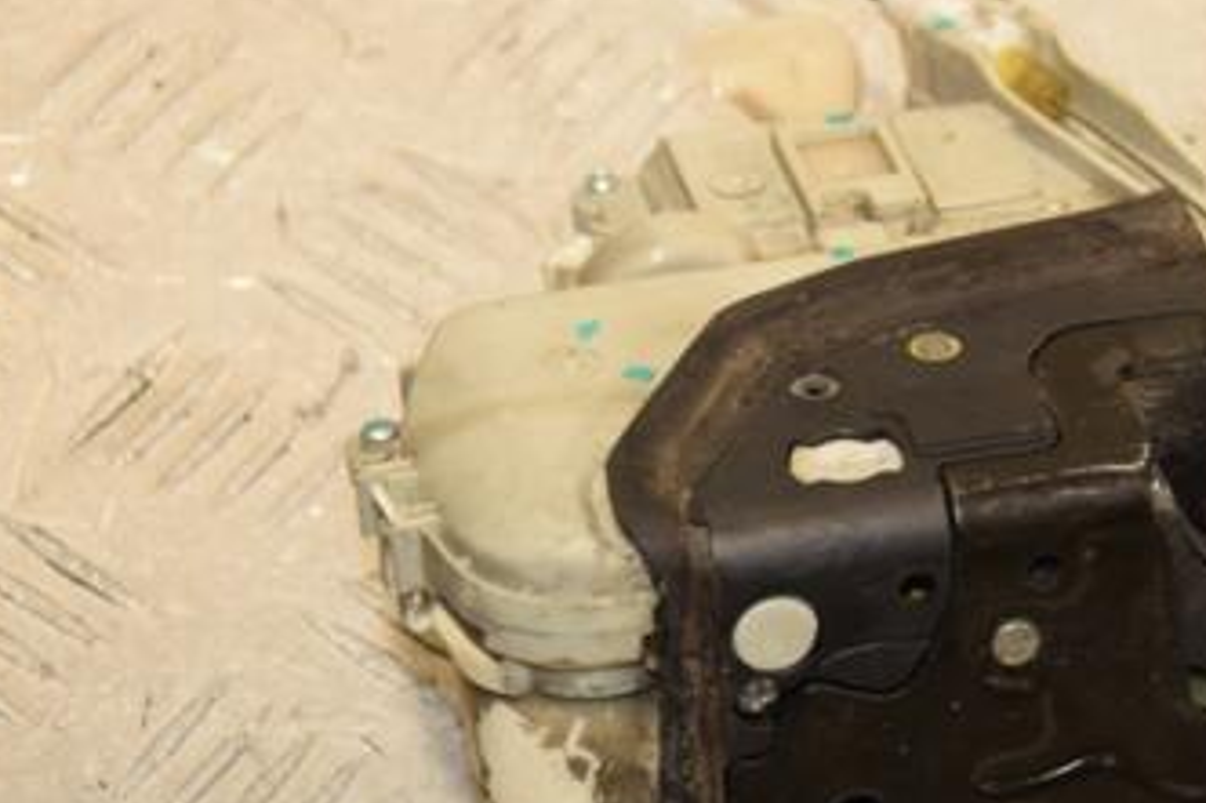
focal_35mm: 141
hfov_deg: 14.5
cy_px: 465
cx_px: 984
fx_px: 4721
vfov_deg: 9.7
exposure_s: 1/200
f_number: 5
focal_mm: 52
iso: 800
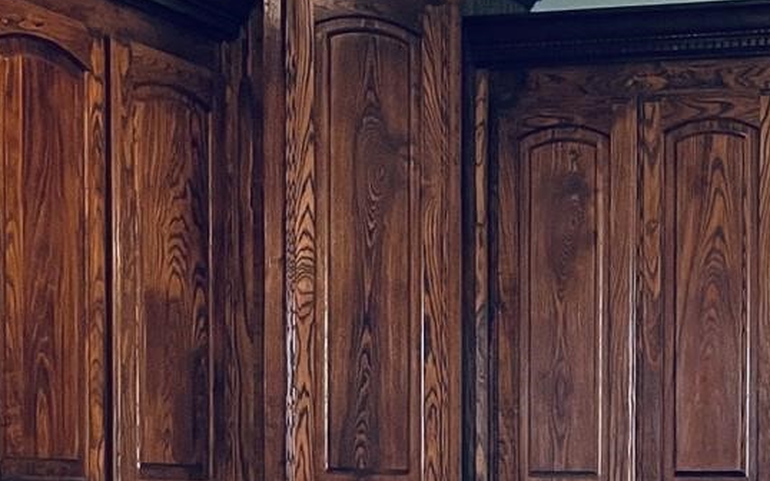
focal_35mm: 105
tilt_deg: -1.1
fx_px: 2203
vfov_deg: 12.2
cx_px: 723
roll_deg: +0.7
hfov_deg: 19.4
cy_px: 554
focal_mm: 4.2
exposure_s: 1/60
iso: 100
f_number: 1.6
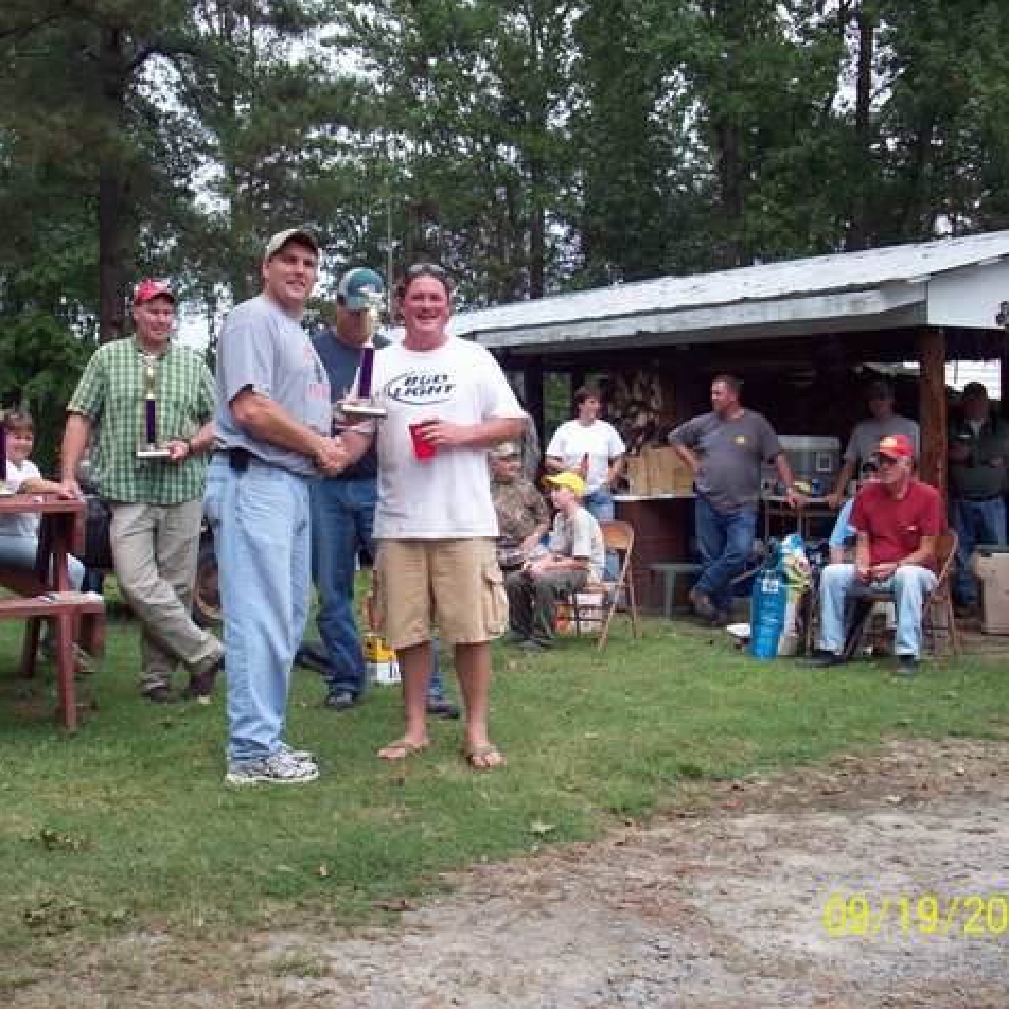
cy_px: 502
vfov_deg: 38.3
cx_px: 473
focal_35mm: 44
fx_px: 1451
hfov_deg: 38.3
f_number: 2.8
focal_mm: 6.2
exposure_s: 1/603
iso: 80
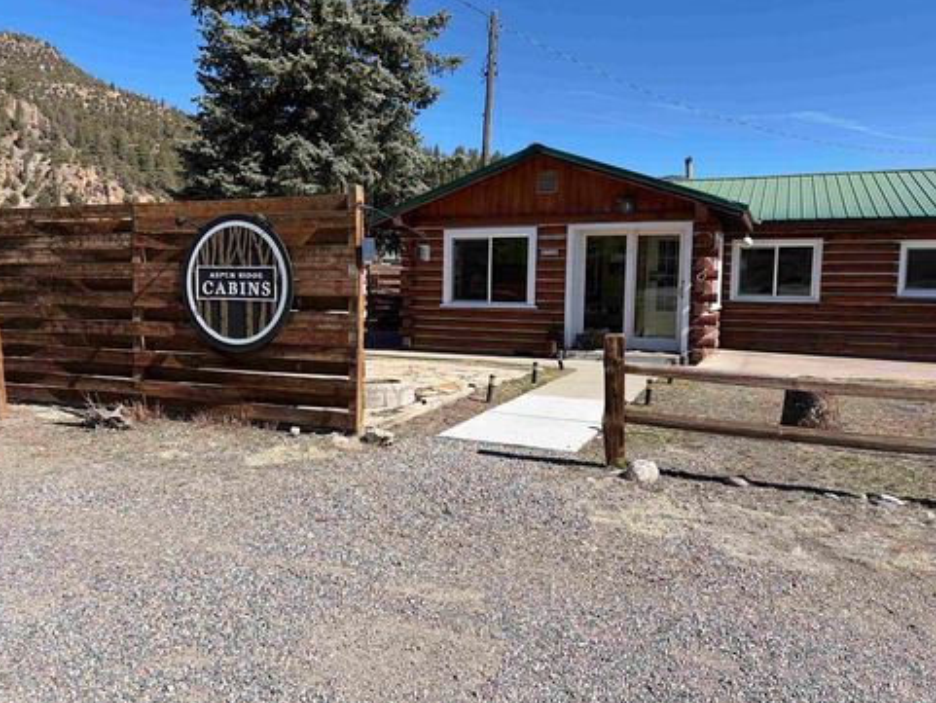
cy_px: 350
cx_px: 459
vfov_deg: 51.4
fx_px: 730
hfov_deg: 65.3
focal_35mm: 27
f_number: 1.6
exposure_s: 1/3623
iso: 64
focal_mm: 5.96
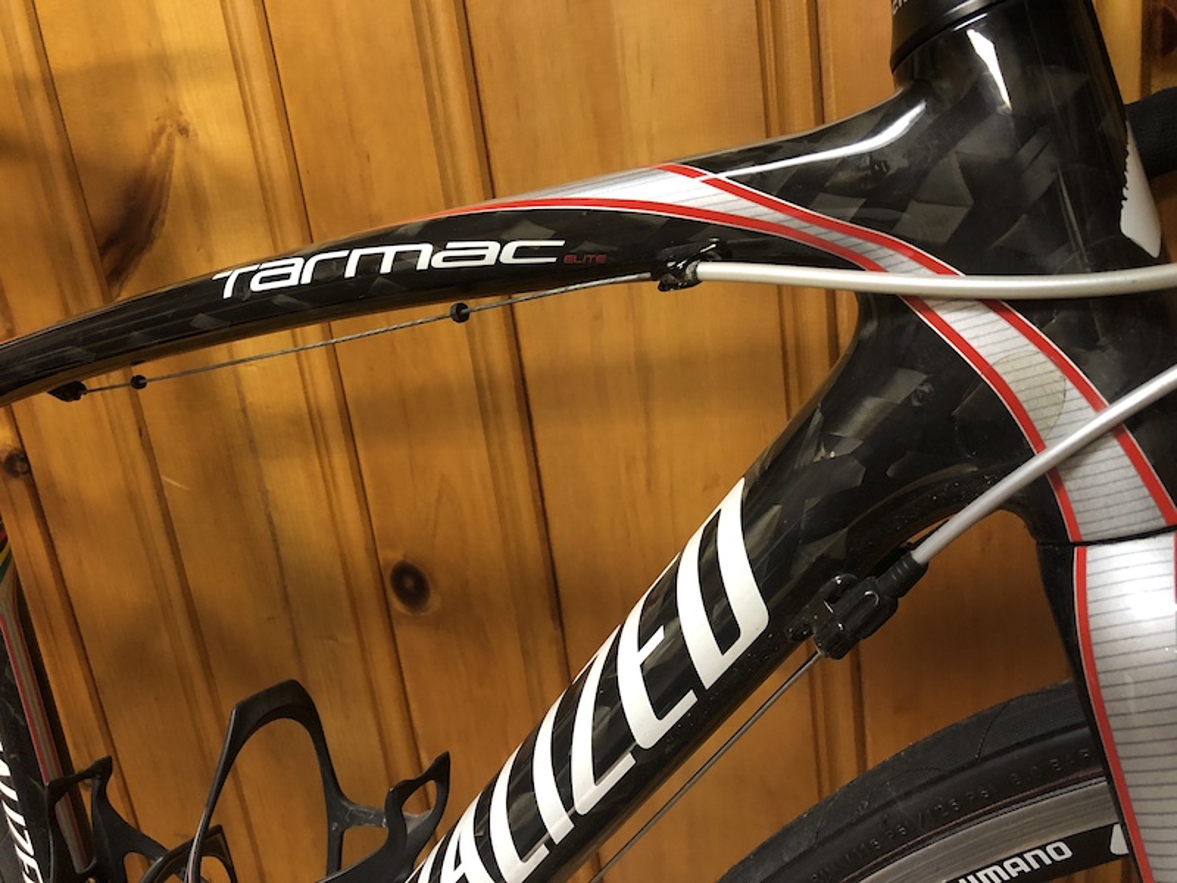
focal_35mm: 28
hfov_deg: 63.4
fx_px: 952
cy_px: 442
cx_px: 588
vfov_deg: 49.7
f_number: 1.8
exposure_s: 1/11
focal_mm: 3.99
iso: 100
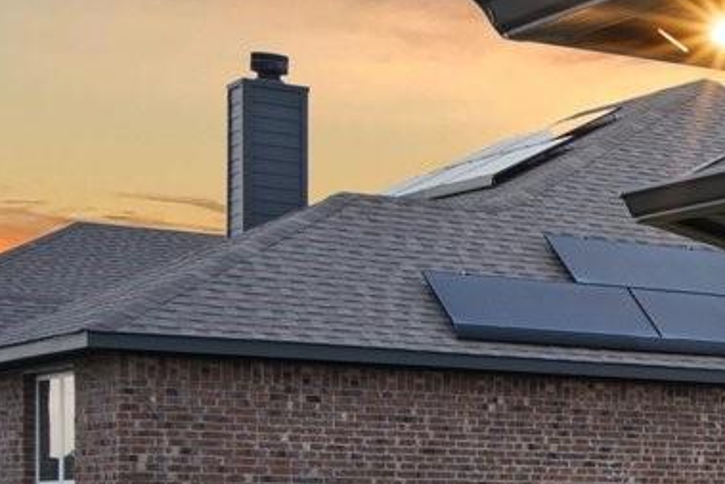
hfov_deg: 12.6
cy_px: 533
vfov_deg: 12.5
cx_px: 1921
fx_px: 2176
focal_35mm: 108
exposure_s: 1.6
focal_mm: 20
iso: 320
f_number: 7.1
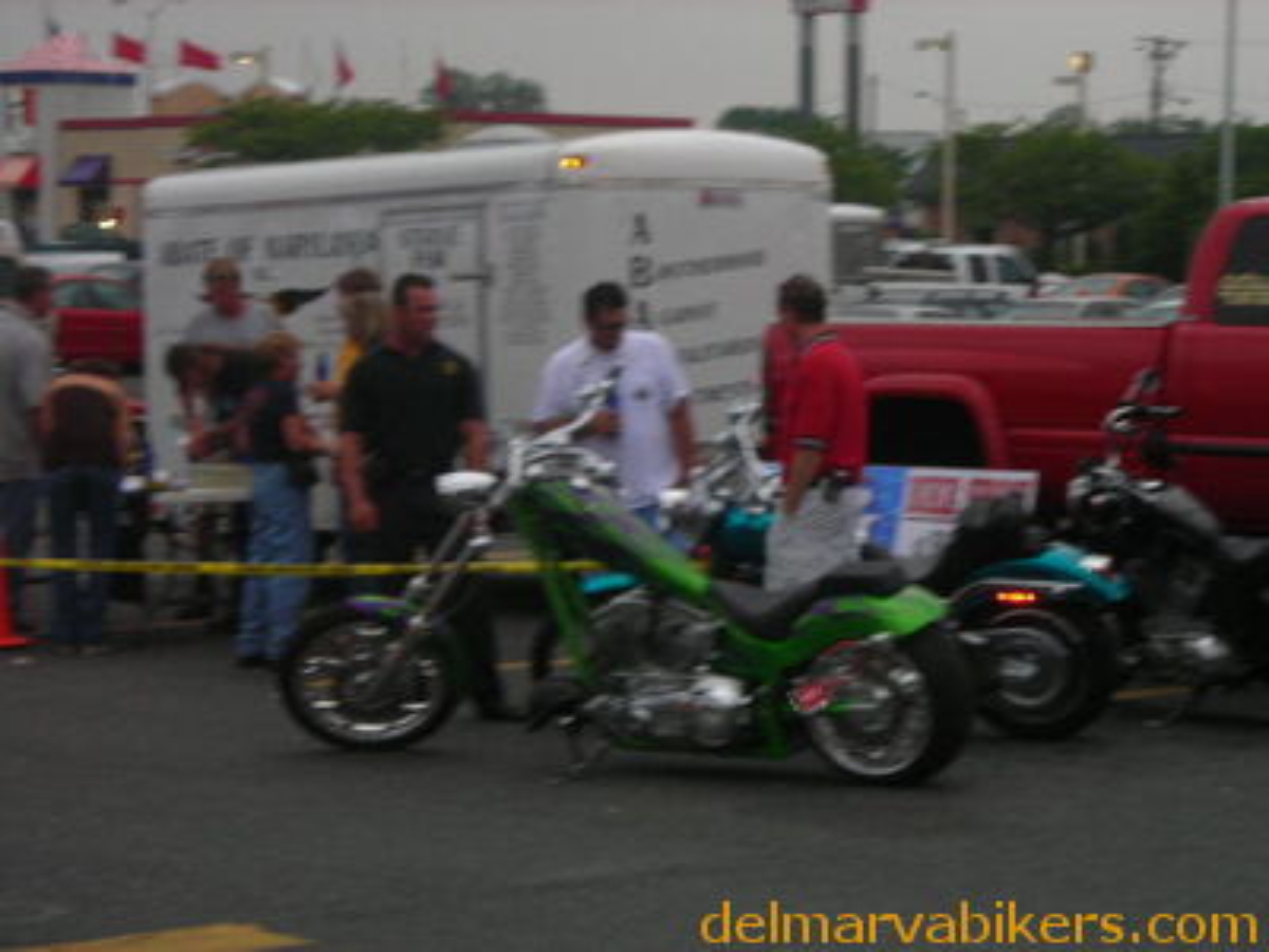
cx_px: 634
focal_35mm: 116
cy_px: 476
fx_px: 4252
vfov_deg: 12.8
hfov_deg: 17.0
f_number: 5.3
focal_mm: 19.2
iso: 83
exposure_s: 1/60.1
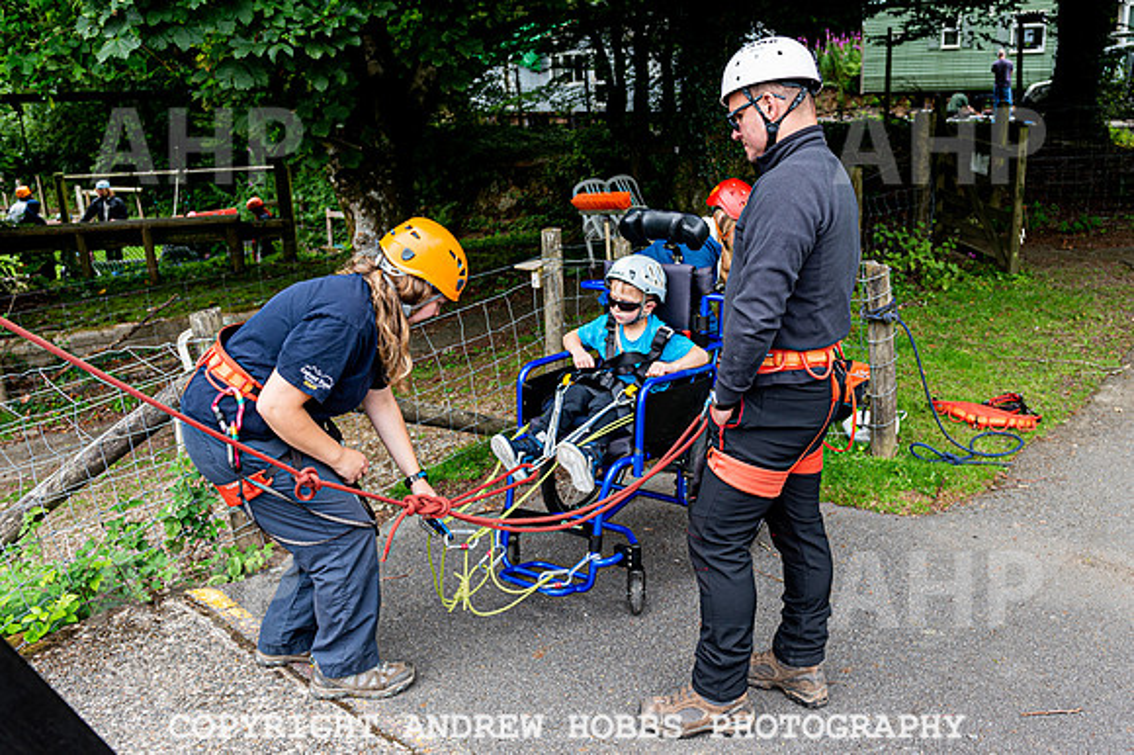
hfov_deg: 61.9
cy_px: 322
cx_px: 651
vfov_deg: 43.7
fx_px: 939
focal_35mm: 30
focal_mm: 26
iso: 220
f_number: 4
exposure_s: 1/320
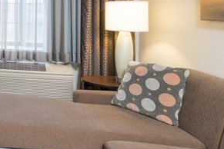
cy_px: 5
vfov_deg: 28.9
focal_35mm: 44
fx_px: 274
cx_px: -36
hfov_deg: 36.0
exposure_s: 1/1.25
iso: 64
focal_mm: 16
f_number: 9
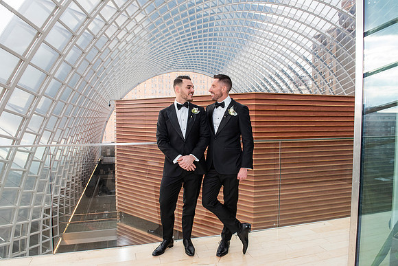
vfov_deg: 53.2
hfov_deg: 73.7
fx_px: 265
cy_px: 133
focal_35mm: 24
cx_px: 199
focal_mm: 24
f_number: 8
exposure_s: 1/200
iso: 1600
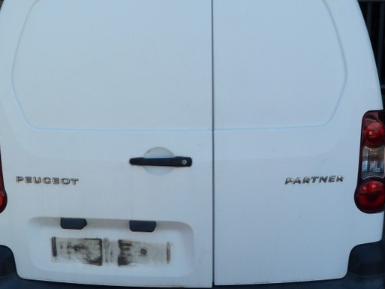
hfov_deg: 47.8
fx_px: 434
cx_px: 200
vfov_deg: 36.8
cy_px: 142
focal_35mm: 39
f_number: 4
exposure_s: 1/200
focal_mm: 4.5
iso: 80
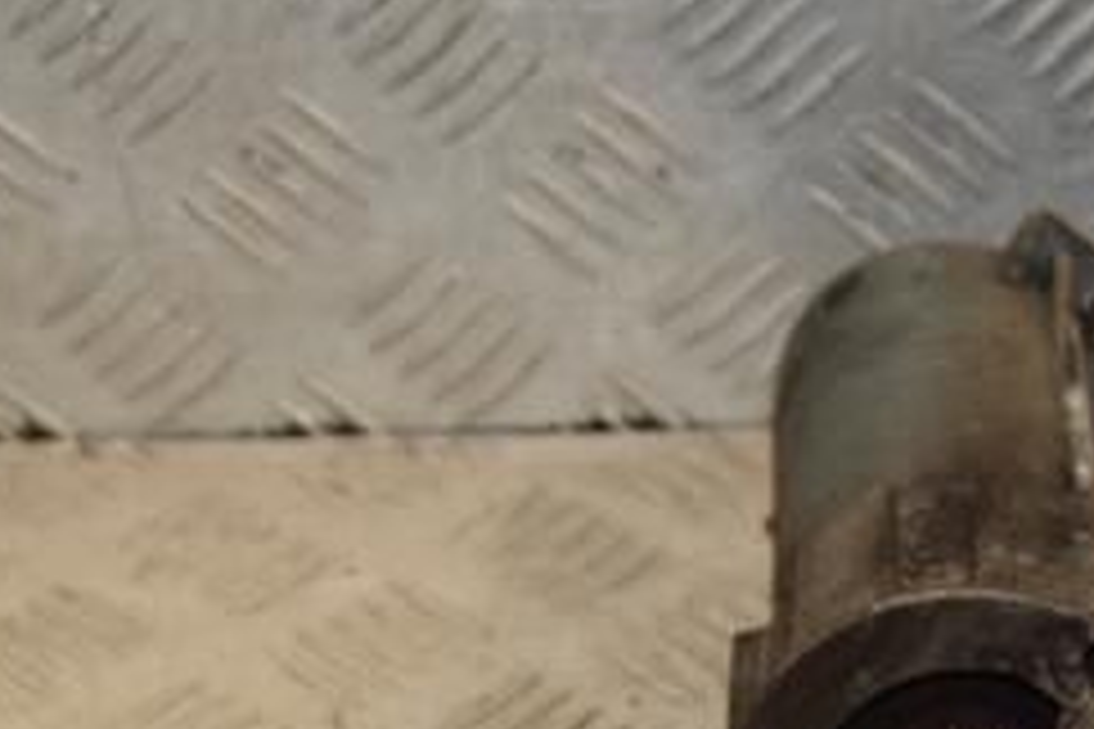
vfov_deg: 7.4
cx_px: 783
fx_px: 5622
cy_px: 652
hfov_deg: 11.1
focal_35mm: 185
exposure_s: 1/200
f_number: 5.6
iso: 800
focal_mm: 50
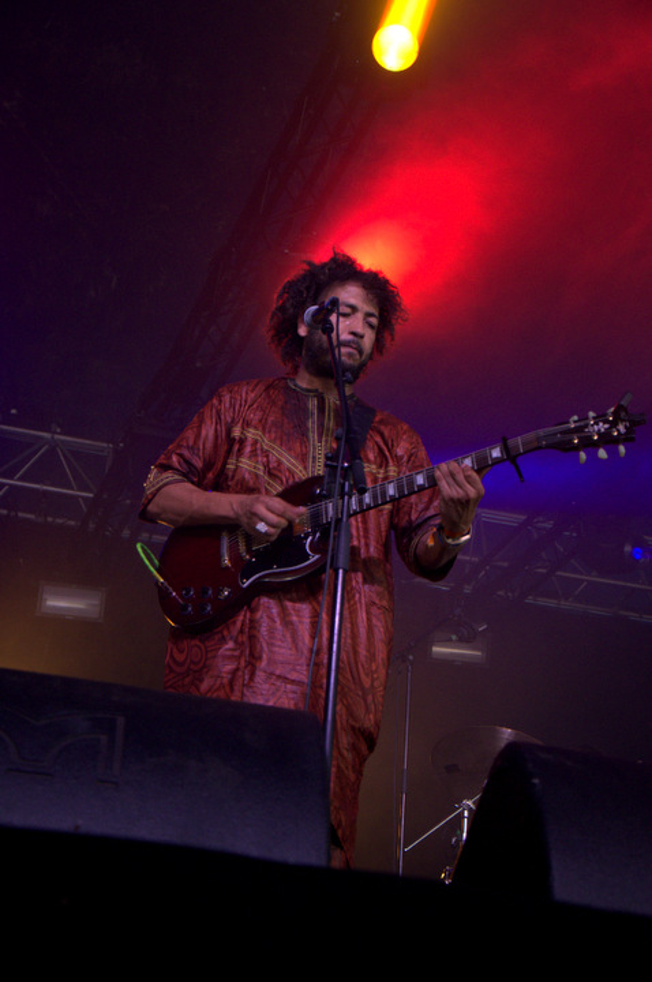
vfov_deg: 33.4
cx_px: 326
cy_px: 491
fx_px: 1635
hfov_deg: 22.6
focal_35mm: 60
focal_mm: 40
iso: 2500
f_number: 4.5
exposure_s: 1/100
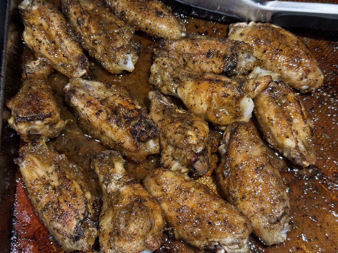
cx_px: 169
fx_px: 469
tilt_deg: -65.9
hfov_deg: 39.7
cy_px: 126
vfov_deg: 30.3
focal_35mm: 48
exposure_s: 1/60
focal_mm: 6.76
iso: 100
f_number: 1.78
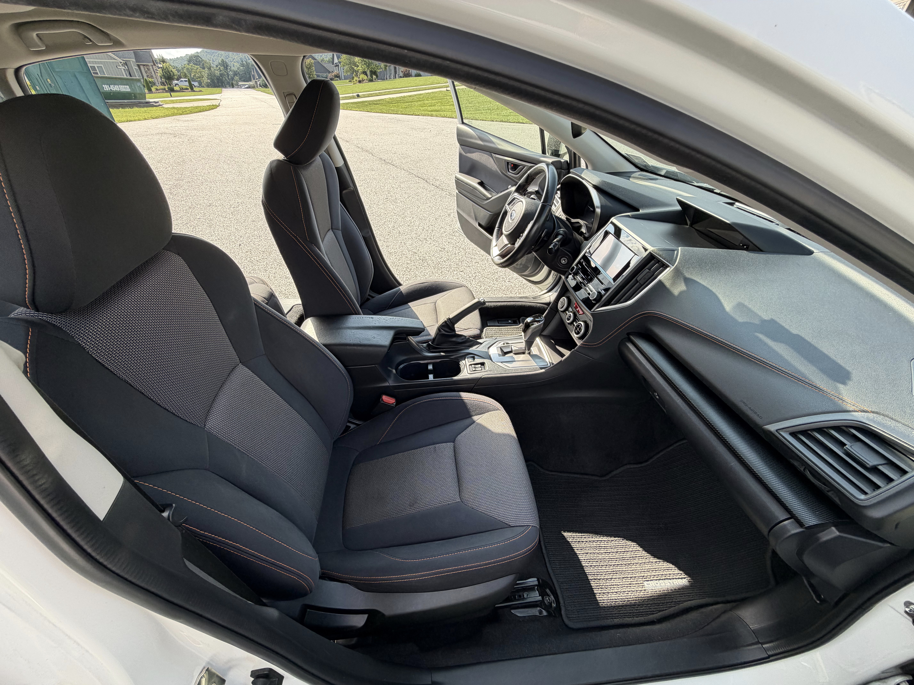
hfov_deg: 102.1
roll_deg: +0.0
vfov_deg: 85.7
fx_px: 370
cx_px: 457
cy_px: 342
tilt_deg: -34.9
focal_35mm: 14
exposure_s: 1/219
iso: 40
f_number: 2.2
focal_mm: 2.22
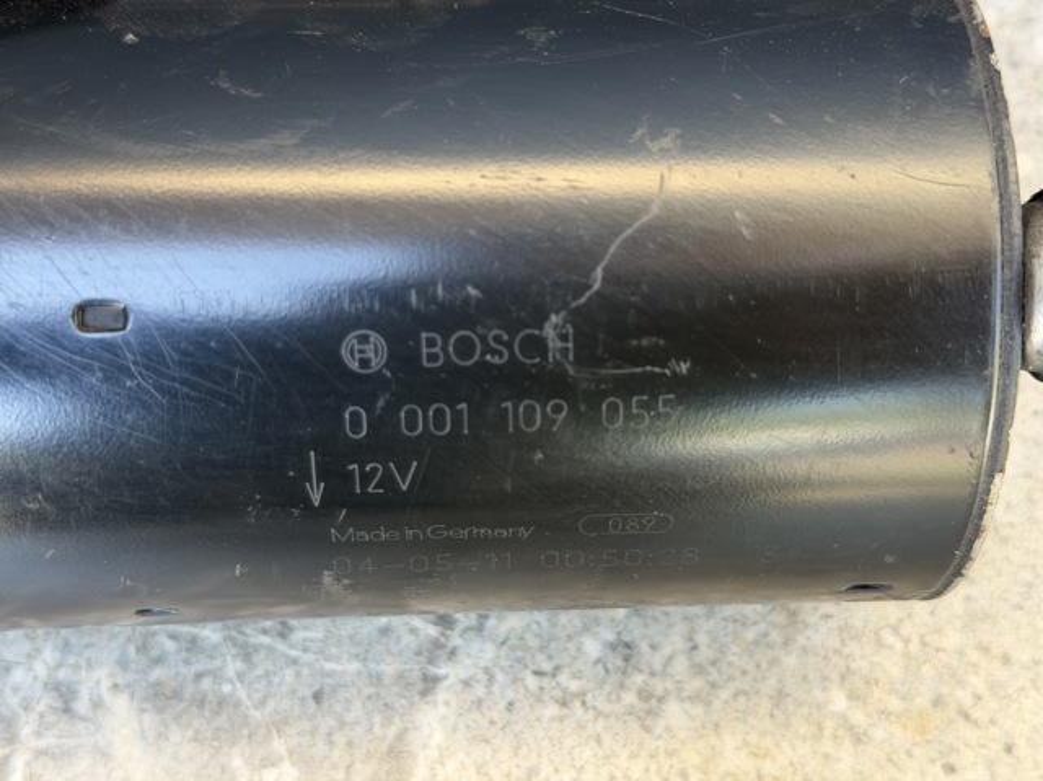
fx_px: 1445
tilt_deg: -66.7
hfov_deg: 39.7
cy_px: 390
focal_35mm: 48
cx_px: 522
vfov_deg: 30.2
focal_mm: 6.76
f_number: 1.78
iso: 100
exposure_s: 1/82
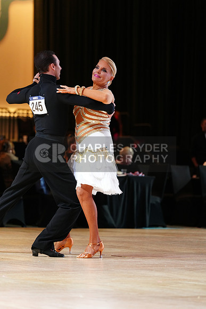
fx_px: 1587
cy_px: 154
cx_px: 103
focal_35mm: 185
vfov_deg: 11.1
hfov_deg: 7.4
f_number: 4
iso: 2500
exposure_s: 1/250
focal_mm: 185
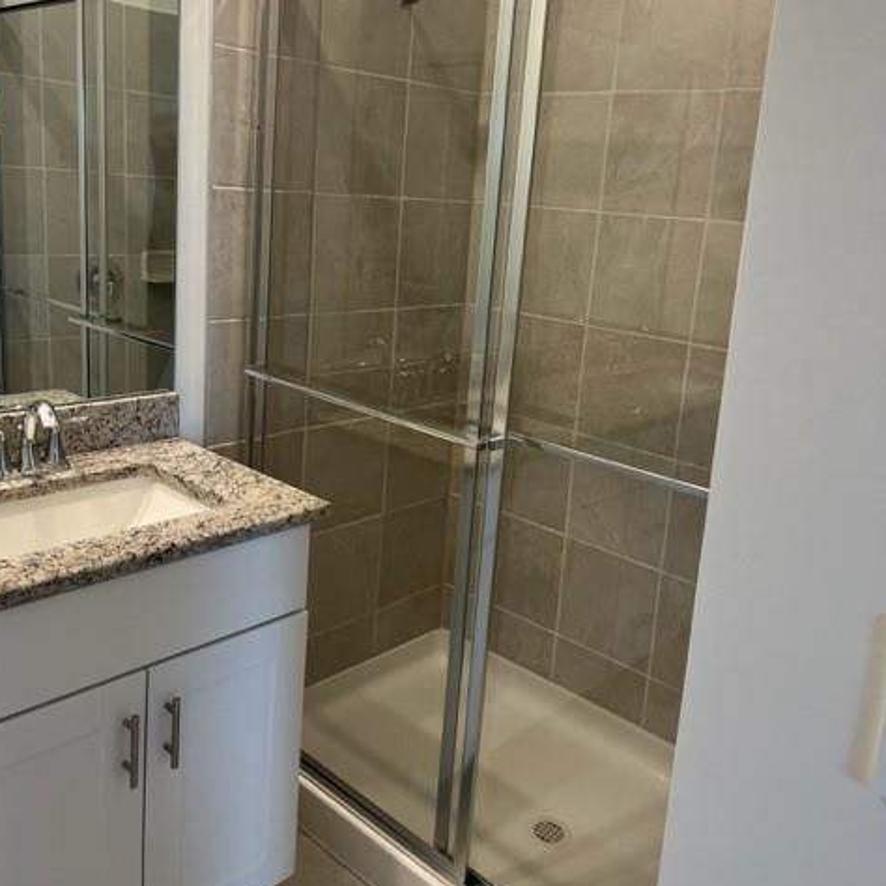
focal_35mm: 31
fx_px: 898
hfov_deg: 52.5
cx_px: 439
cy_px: 359
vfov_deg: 52.2
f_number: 1.6
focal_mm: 5.1
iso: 64
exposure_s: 1/60
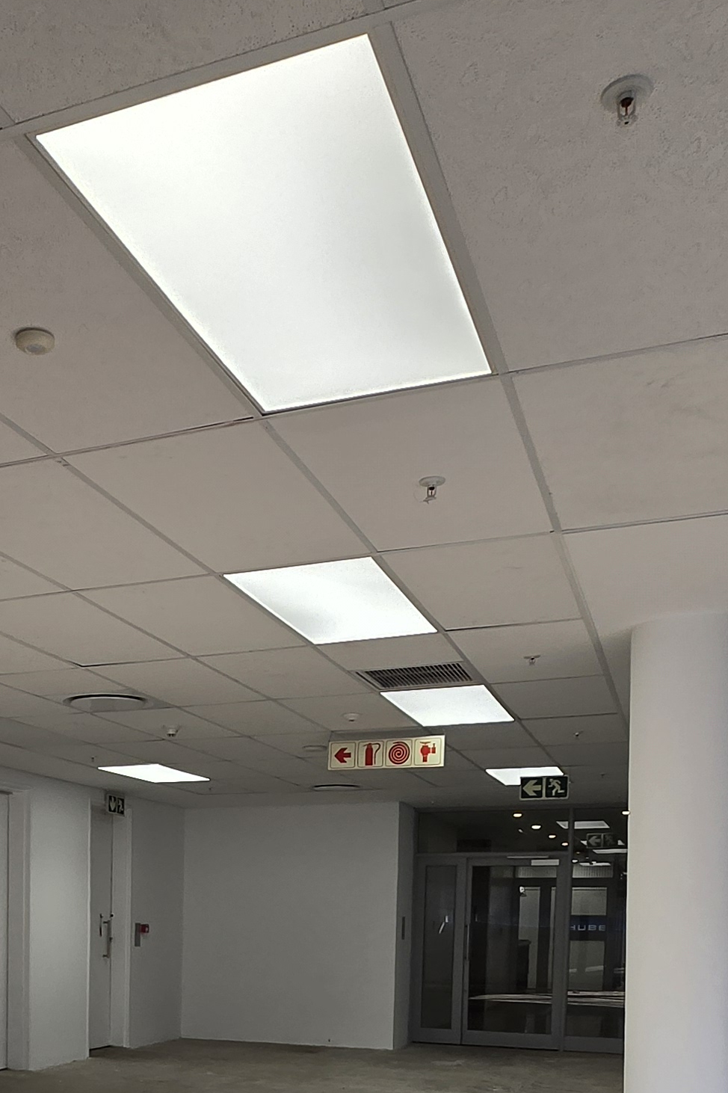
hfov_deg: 34.8
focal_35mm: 37
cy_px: 1015
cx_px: 144
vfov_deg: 46.1
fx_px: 1123
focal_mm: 1.7
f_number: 2.2
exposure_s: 1/100
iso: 32
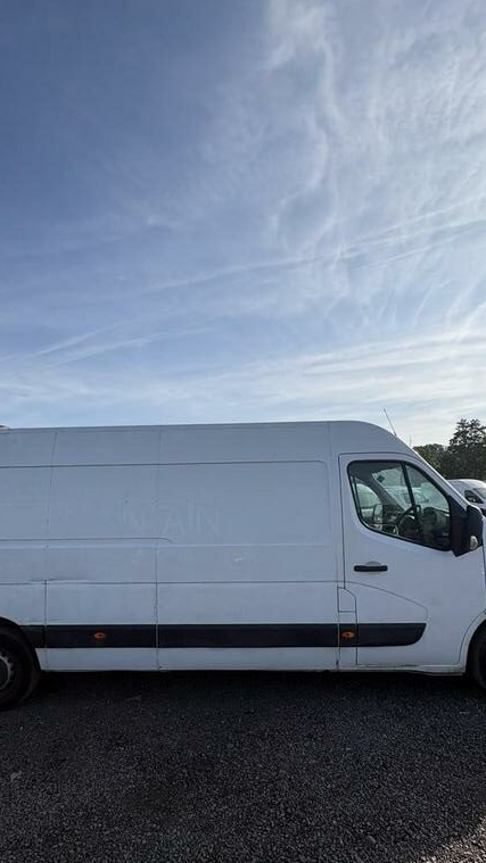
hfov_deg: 61.0
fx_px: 412
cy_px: 489
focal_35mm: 18
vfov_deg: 92.1
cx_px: 241
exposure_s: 1/2494
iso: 50
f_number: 2.2
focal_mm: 2.22
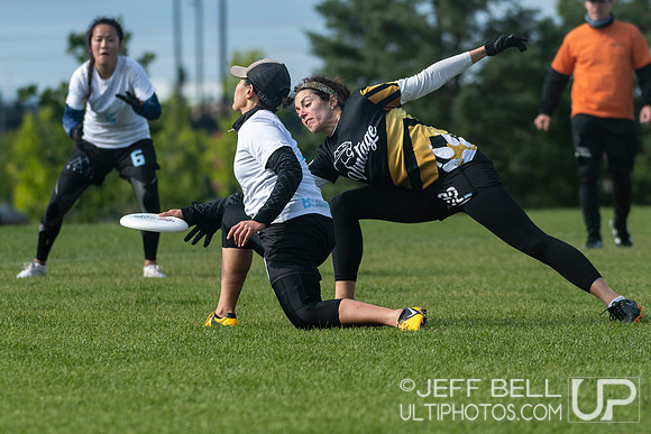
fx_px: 8166
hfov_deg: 4.6
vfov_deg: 3.0
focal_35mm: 451
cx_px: 365
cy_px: 162
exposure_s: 1/1250
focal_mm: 200
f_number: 4
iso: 110
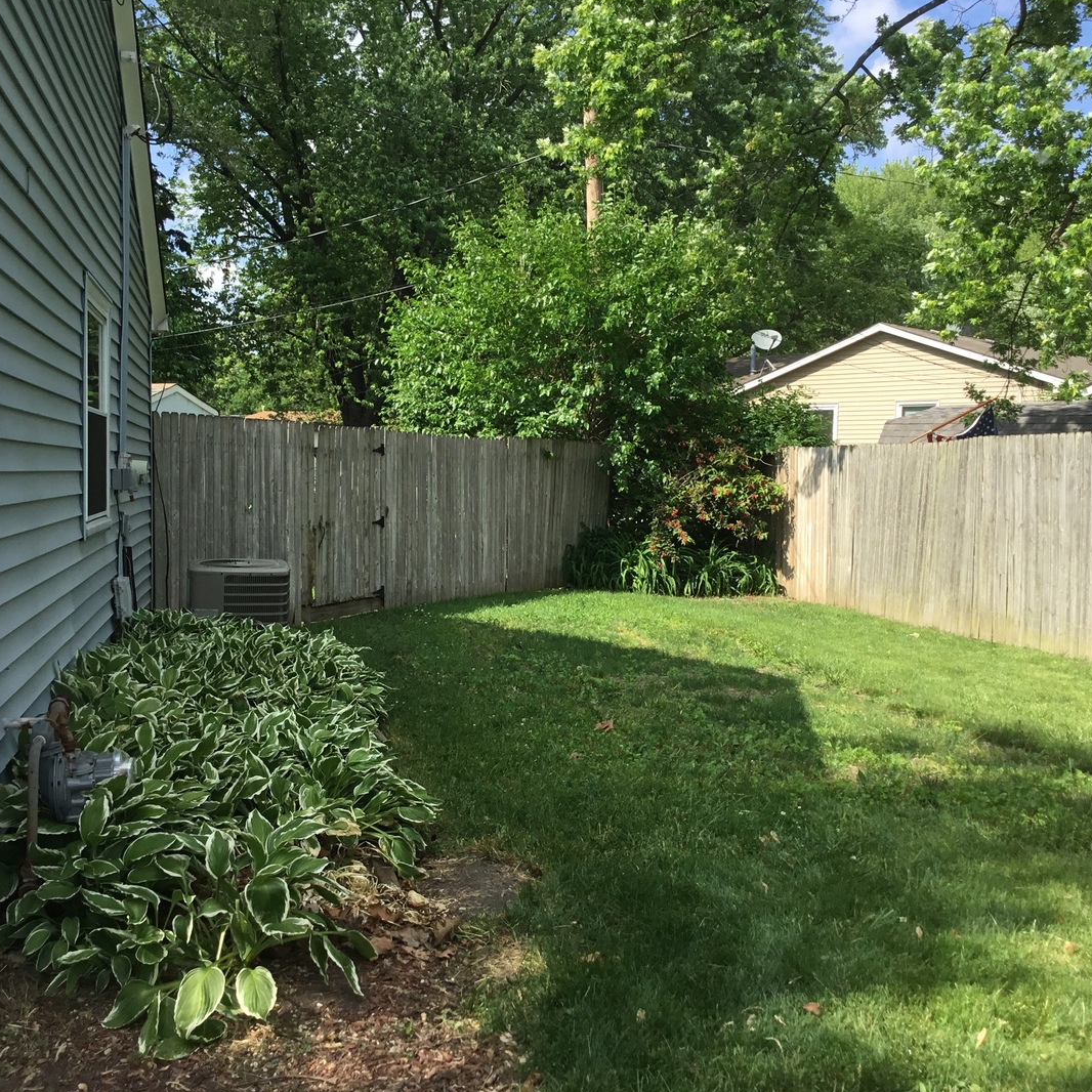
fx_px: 1321
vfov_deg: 44.9
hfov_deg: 44.9
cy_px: 543
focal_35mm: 37
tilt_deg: -3.9
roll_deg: -1.0
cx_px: 541
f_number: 2.4
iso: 25
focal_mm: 3.3
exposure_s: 1/604
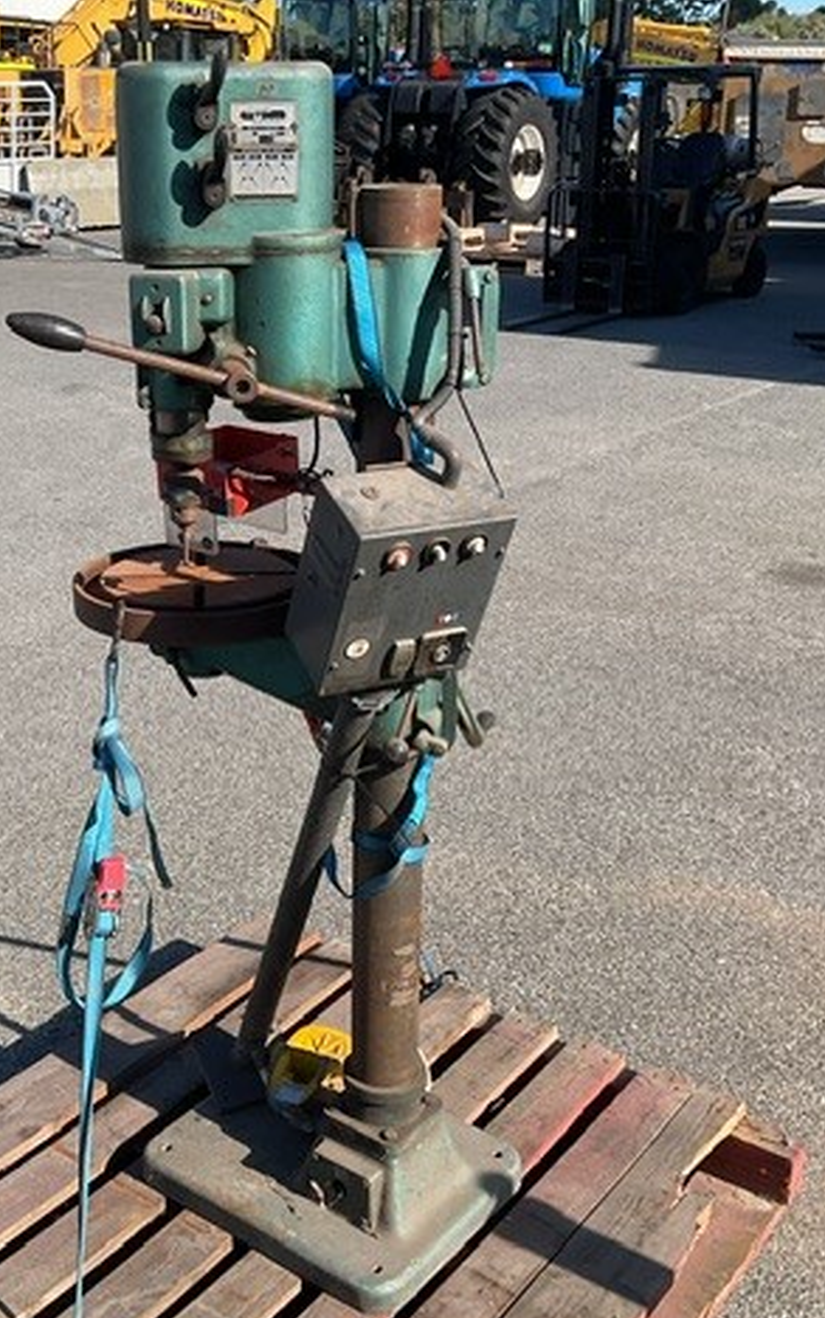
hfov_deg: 30.4
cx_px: 298
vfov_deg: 47.2
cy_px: 673
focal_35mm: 42
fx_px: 1509
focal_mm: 3
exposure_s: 1/1221
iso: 16
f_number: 1.8
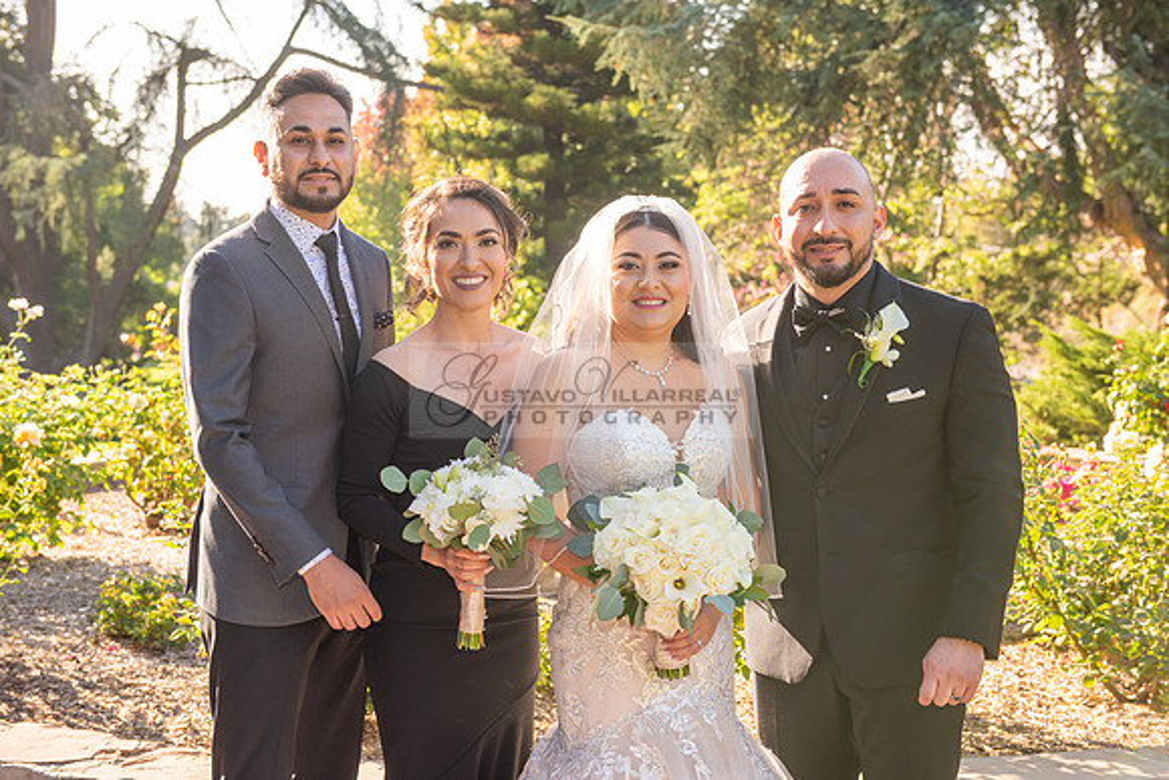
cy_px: 390
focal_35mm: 58
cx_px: 584
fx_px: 1884
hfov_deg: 34.5
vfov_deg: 23.4
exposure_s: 1/250
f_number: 5.6
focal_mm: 58
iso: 200
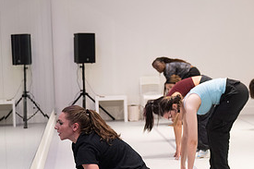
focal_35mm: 97
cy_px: 101
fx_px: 684
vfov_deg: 14.1
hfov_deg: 20.5
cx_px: 236
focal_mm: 44
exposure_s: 1/80
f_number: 2.8
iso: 1600
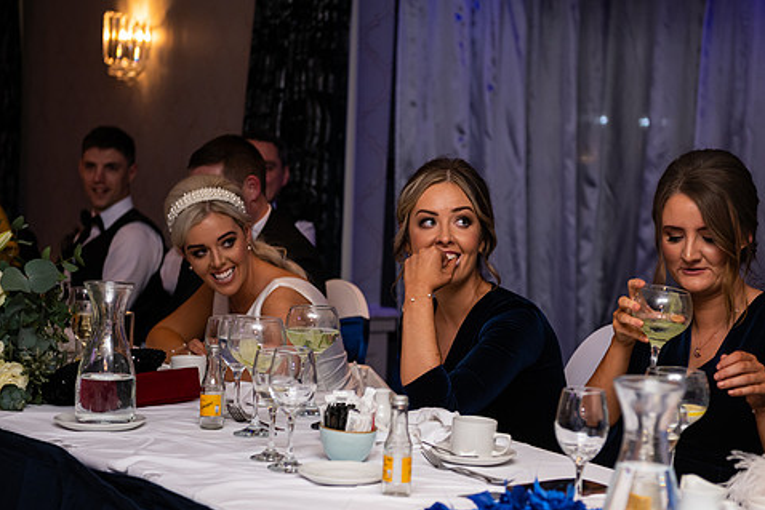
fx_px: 1807
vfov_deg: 16.1
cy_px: 258
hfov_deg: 23.9
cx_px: 450
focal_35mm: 85
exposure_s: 1/160
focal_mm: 70
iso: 640
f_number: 3.5
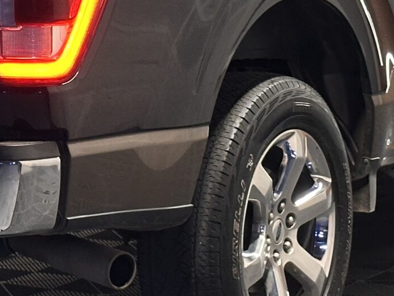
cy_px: -2
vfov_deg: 8.4
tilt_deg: -3.8
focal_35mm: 176
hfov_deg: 11.2
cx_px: 87
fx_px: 2004
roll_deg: +0.4
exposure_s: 1/33
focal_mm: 6.86
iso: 250
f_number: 1.78
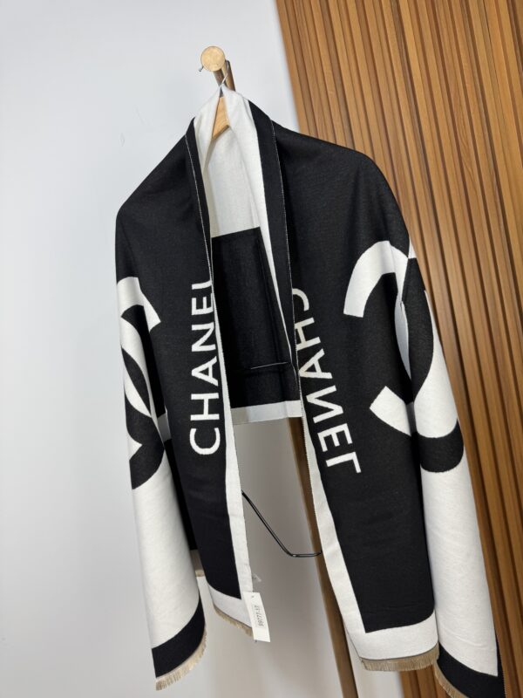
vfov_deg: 71.6
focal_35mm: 24
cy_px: 349
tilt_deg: -1.7
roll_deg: +10.6
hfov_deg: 56.8
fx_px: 483
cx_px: 262
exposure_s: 1/120
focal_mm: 6.76
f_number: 1.78
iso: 64
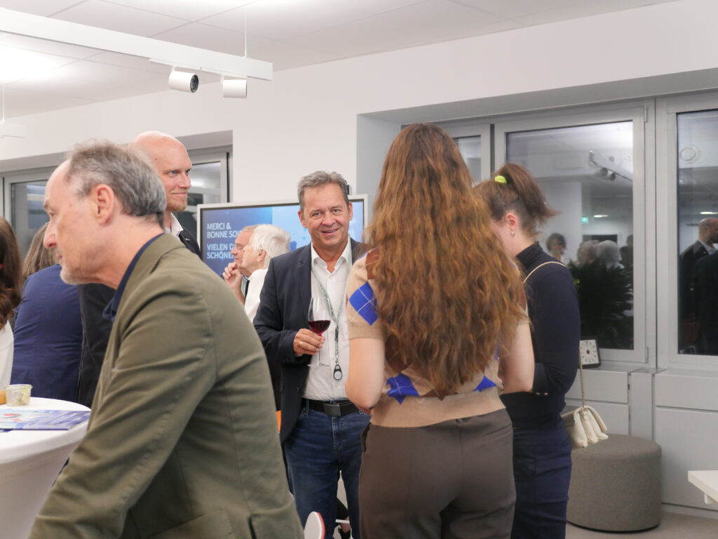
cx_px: 359
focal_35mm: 42
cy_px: 270
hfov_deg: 44.8
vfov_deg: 34.3
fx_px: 871
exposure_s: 1/125
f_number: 2.8
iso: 1600
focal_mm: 21
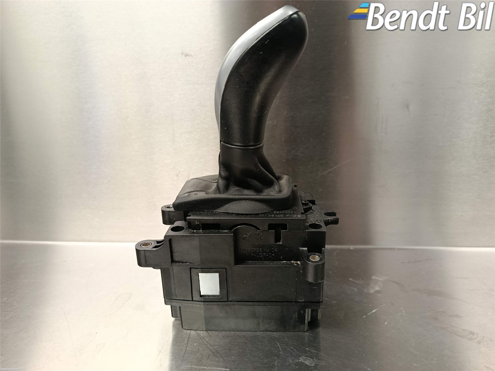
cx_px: 248
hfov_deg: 71.6
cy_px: 186
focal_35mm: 24
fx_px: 343
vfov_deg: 56.8
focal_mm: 5.24
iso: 1161
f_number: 1.7
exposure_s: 1/33.3
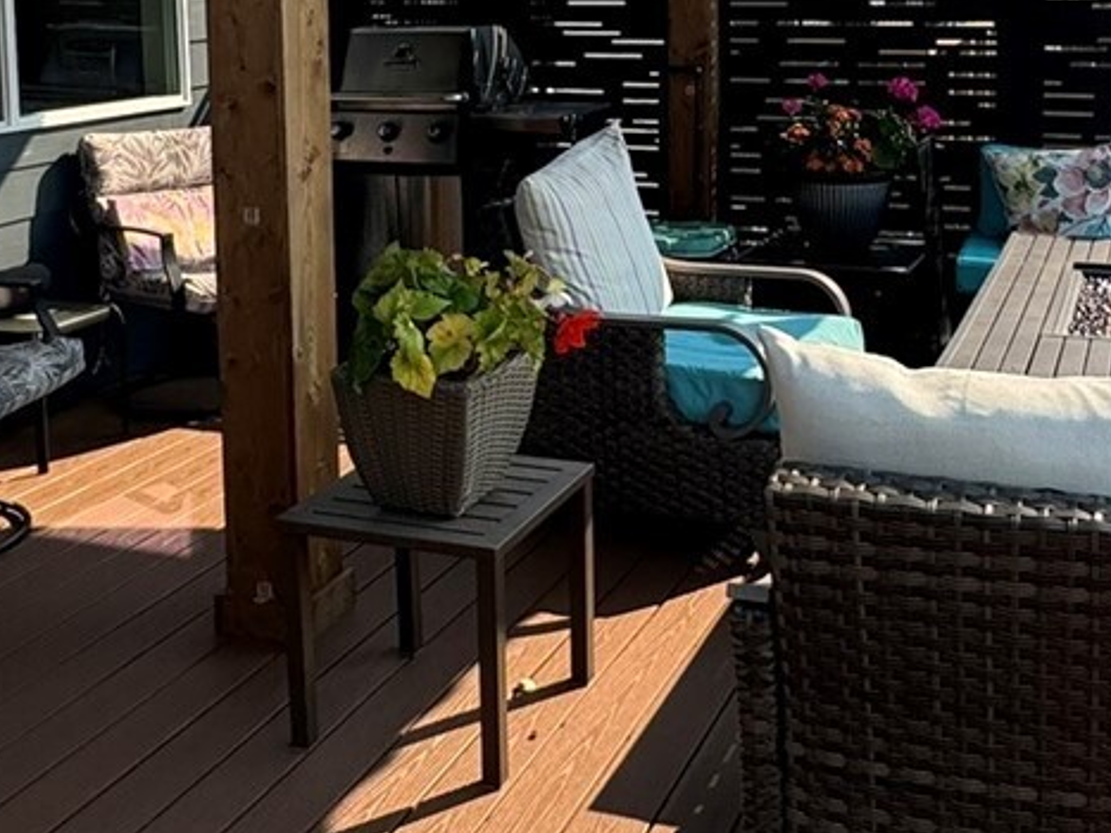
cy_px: 114
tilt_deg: -7.2
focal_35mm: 48
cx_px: 649
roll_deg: -0.2
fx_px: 1540
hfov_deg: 39.5
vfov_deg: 29.2
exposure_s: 1/1143
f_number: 2.2
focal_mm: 2.22
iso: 40
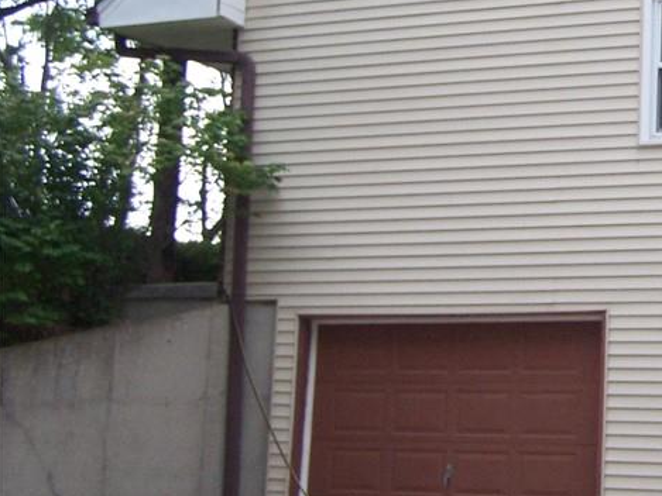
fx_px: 1588
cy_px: 128
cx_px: 718
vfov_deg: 17.7
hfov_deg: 22.3
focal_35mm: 83
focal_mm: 6.3
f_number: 2.8
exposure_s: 1/90
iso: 140
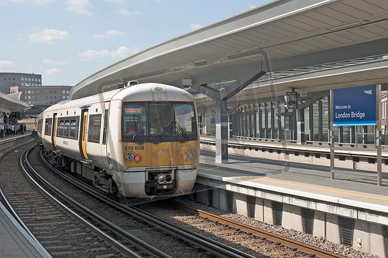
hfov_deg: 37.9
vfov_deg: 25.7
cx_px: 194
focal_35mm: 52
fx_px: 565
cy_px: 129
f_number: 8
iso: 200
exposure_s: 1/250
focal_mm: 35
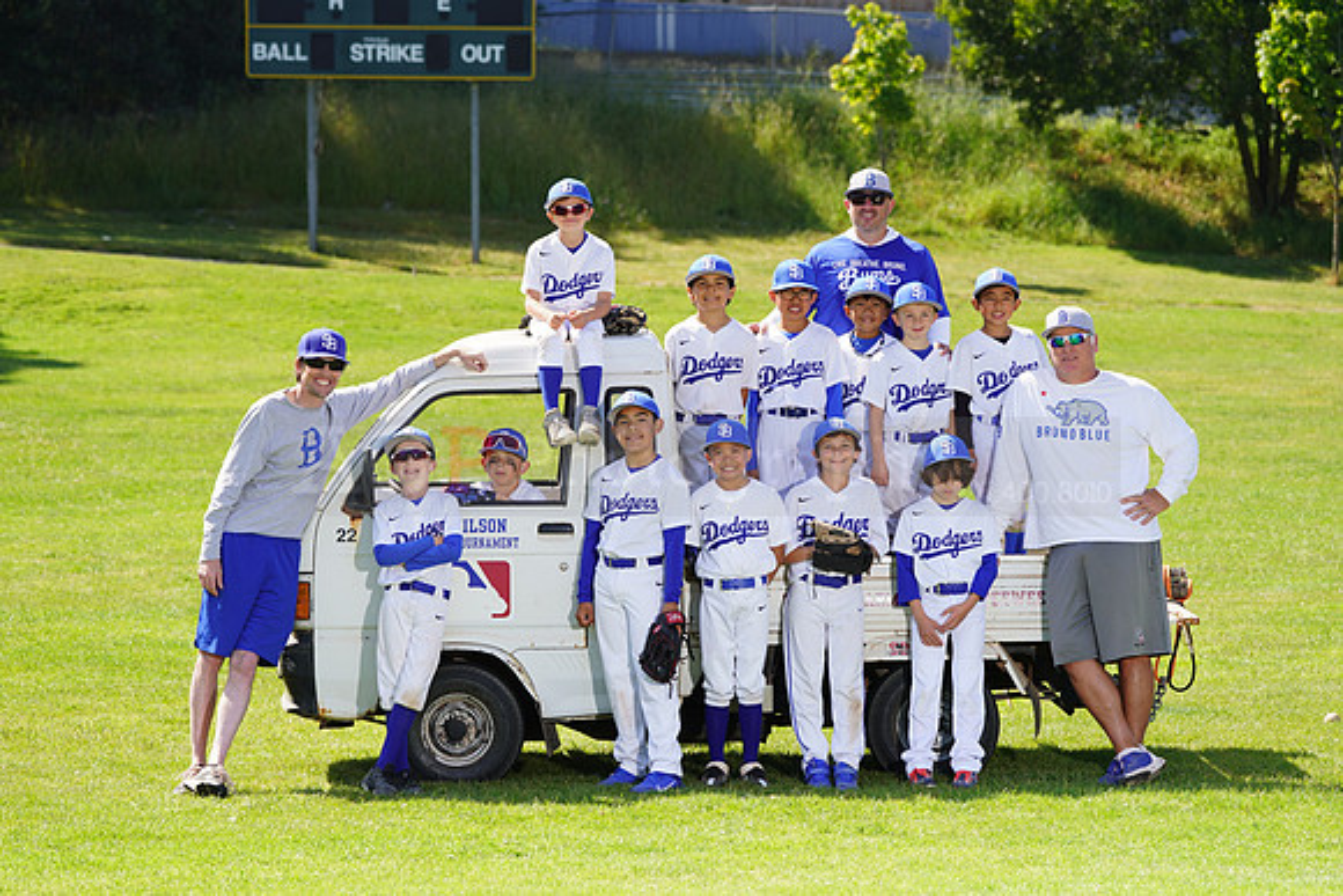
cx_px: 672
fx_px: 5522
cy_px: 448
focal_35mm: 148
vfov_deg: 9.3
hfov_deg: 13.9
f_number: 6.3
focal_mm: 148
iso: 100
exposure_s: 1/250
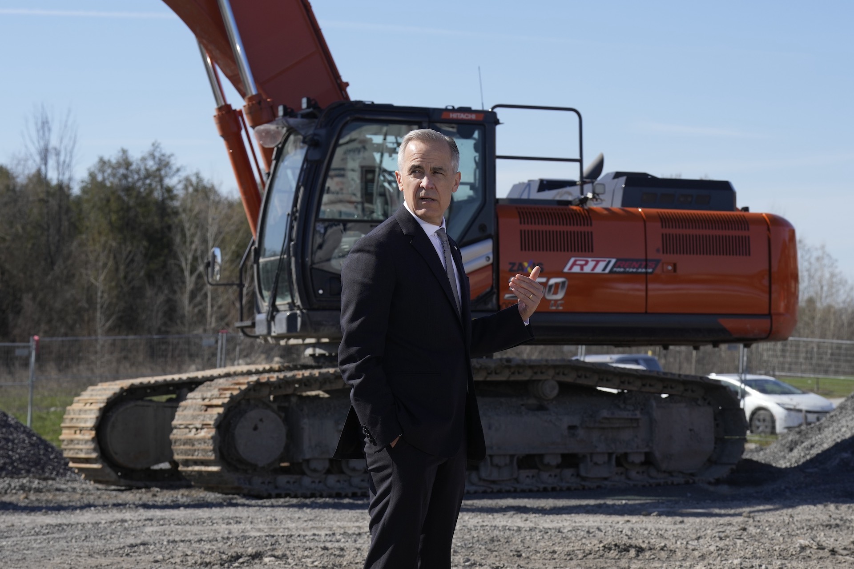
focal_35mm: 74
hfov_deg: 27.3
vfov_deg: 18.4
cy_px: 284
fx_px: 1755
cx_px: 427
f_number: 7.1
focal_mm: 74
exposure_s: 1/1000
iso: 320
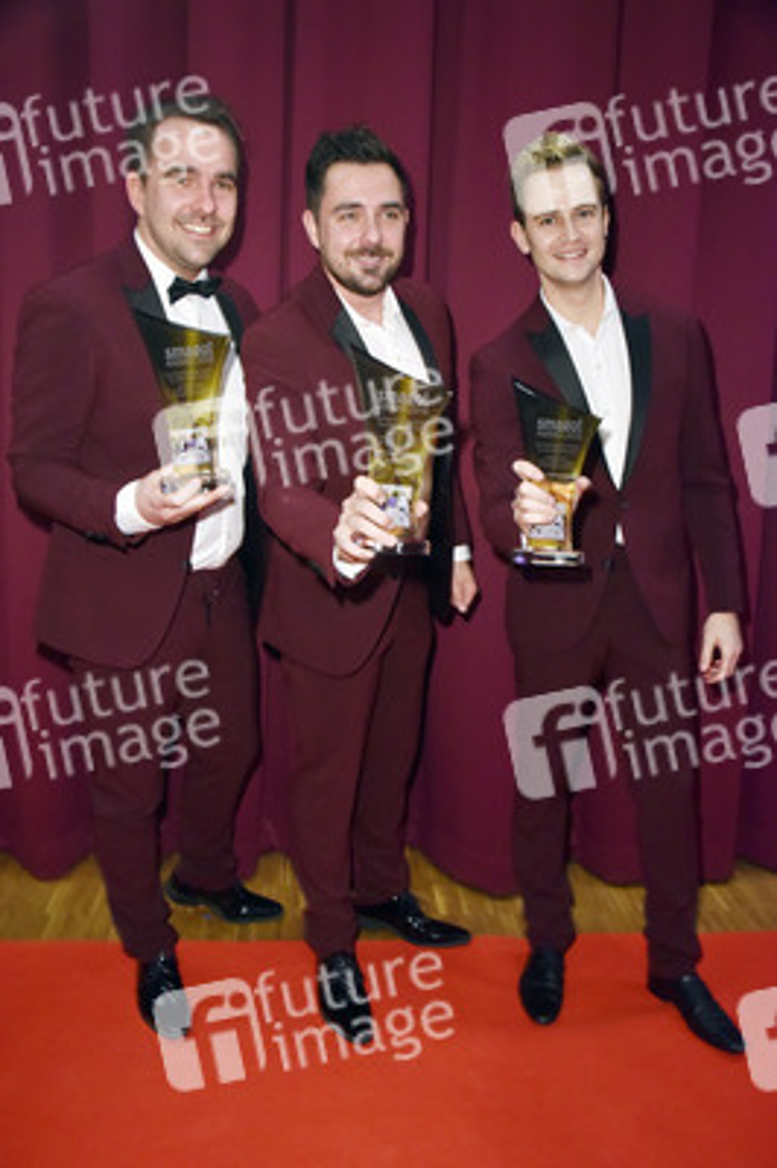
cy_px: 584
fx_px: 1038
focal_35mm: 32
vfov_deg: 58.8
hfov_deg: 41.0
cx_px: 388
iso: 2000
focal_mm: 32
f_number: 5.6
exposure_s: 1/50
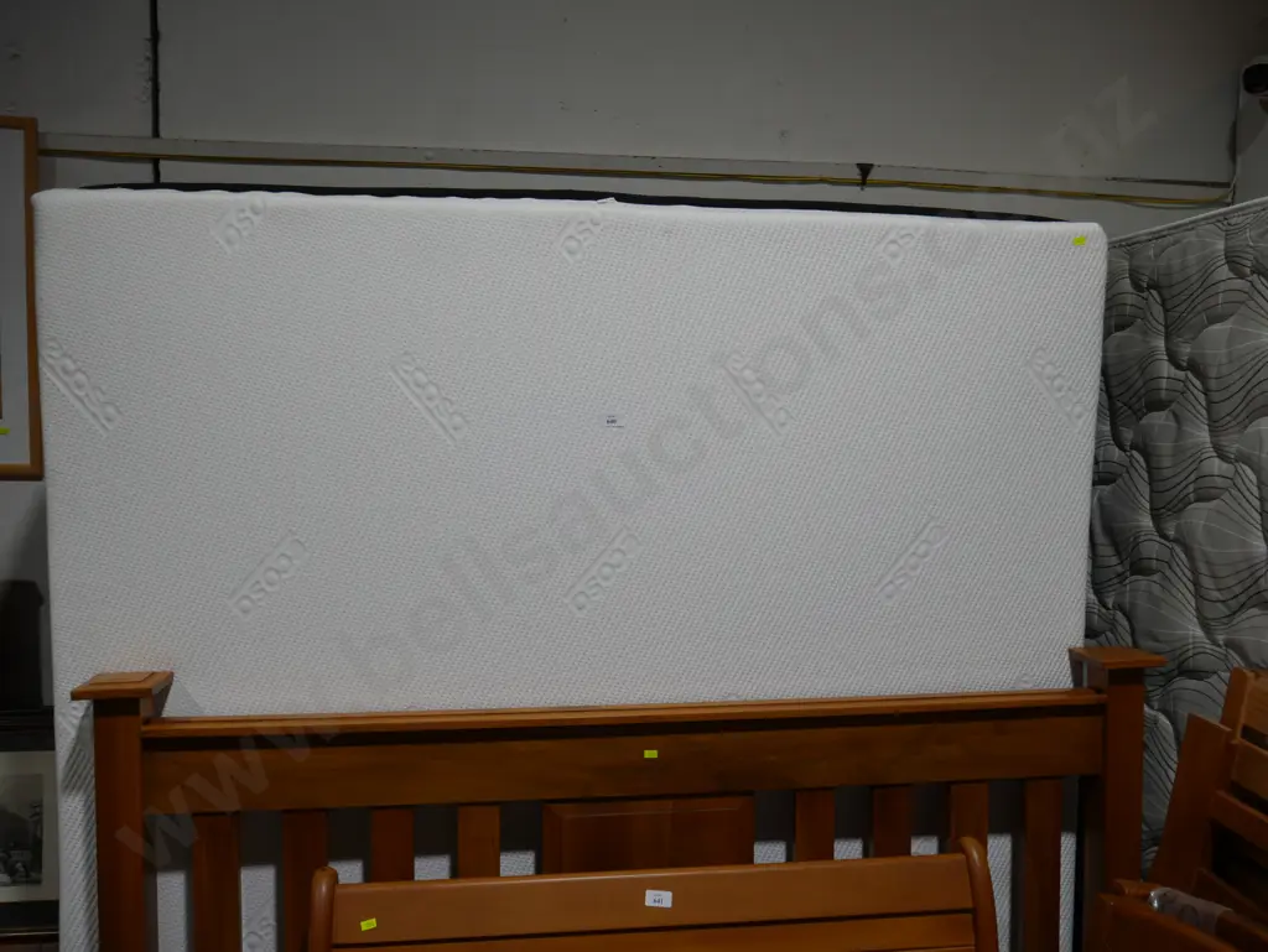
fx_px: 1026
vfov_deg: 49.8
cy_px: 476
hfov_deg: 63.4
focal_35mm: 28
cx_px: 634
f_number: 4
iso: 200
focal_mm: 14
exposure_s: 1/160
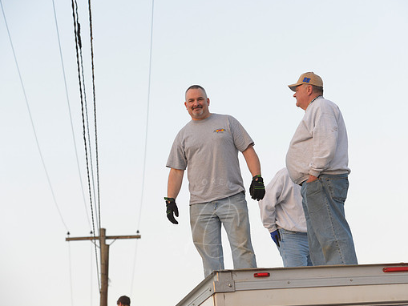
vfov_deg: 12.9
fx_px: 1356
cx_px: 213
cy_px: 153
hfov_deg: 17.1
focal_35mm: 115
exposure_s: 1/250
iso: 800
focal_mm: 105
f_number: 5
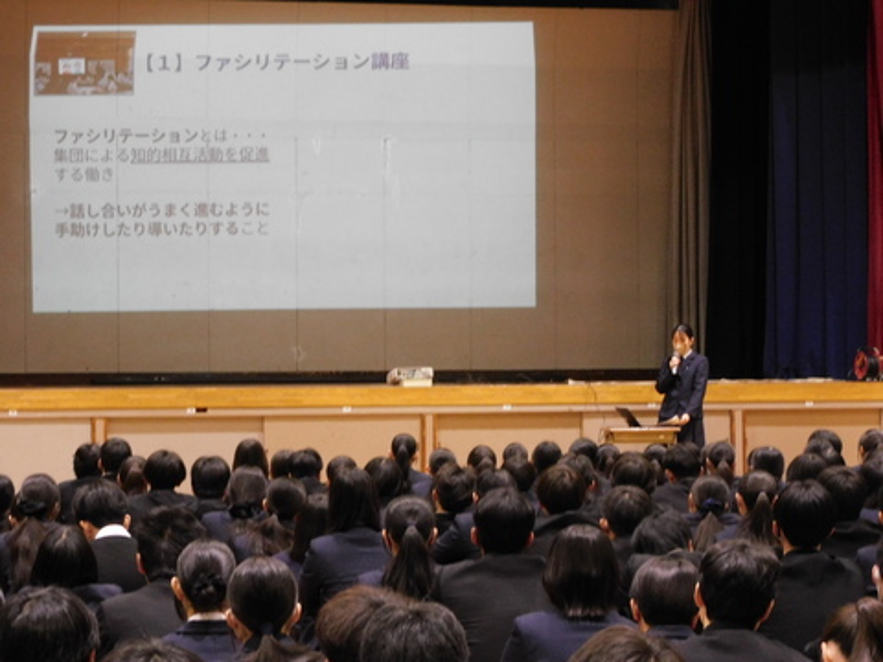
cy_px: 331
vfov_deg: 12.9
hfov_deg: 17.1
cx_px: 442
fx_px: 2933
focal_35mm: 115
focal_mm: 20.6
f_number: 5
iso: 800
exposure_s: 1/10
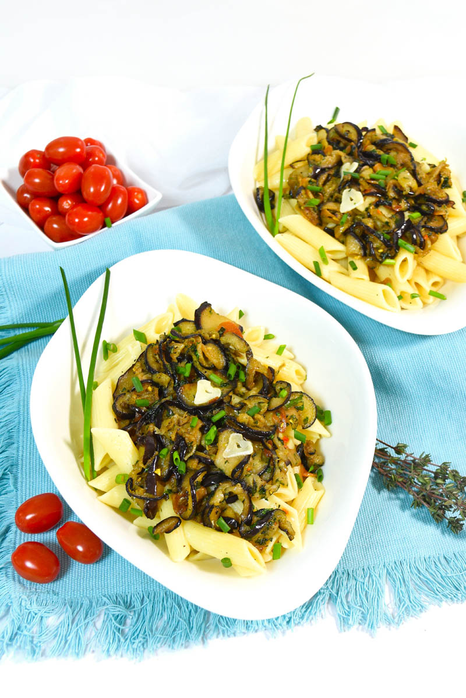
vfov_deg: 46.4
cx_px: 233
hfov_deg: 31.9
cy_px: 349
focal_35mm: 42
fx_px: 815
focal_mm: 28
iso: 800
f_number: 6.3
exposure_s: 1/60
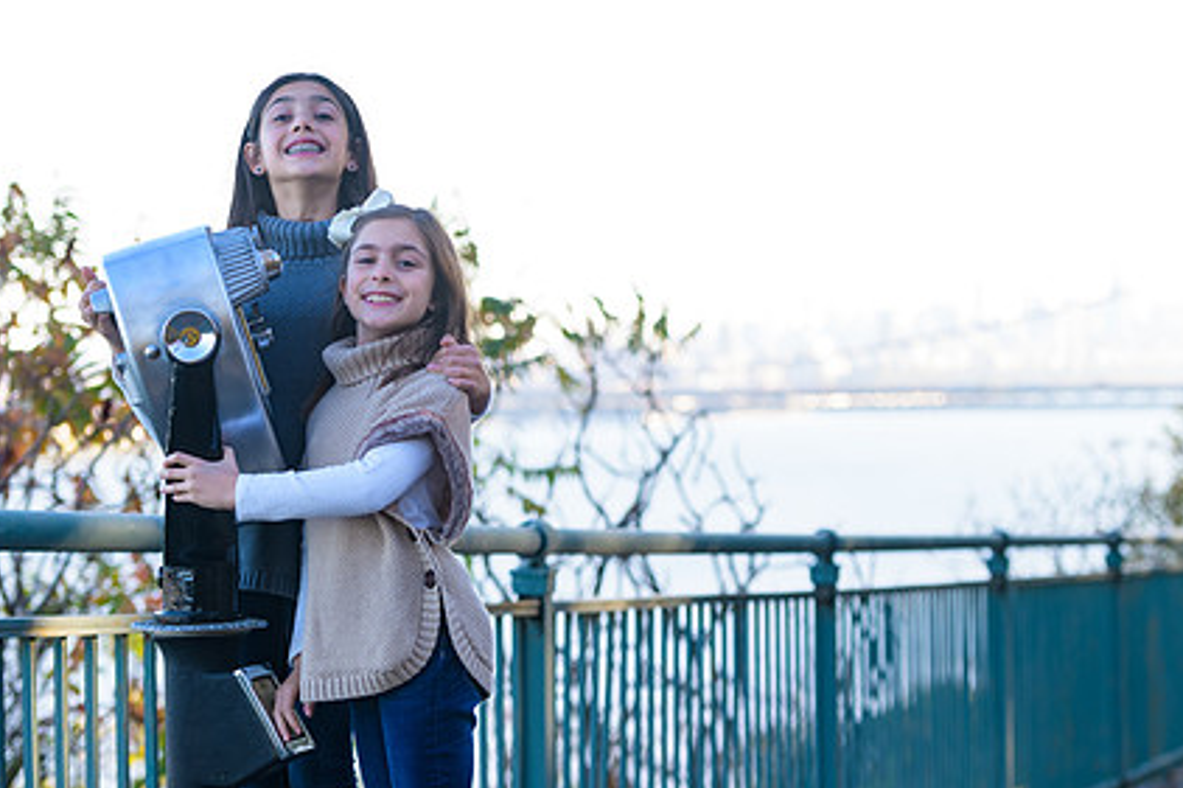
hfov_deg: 18.6
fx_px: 3613
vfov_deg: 12.4
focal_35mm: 110
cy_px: 346
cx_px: 634
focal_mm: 80
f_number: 4
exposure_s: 1/250
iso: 200
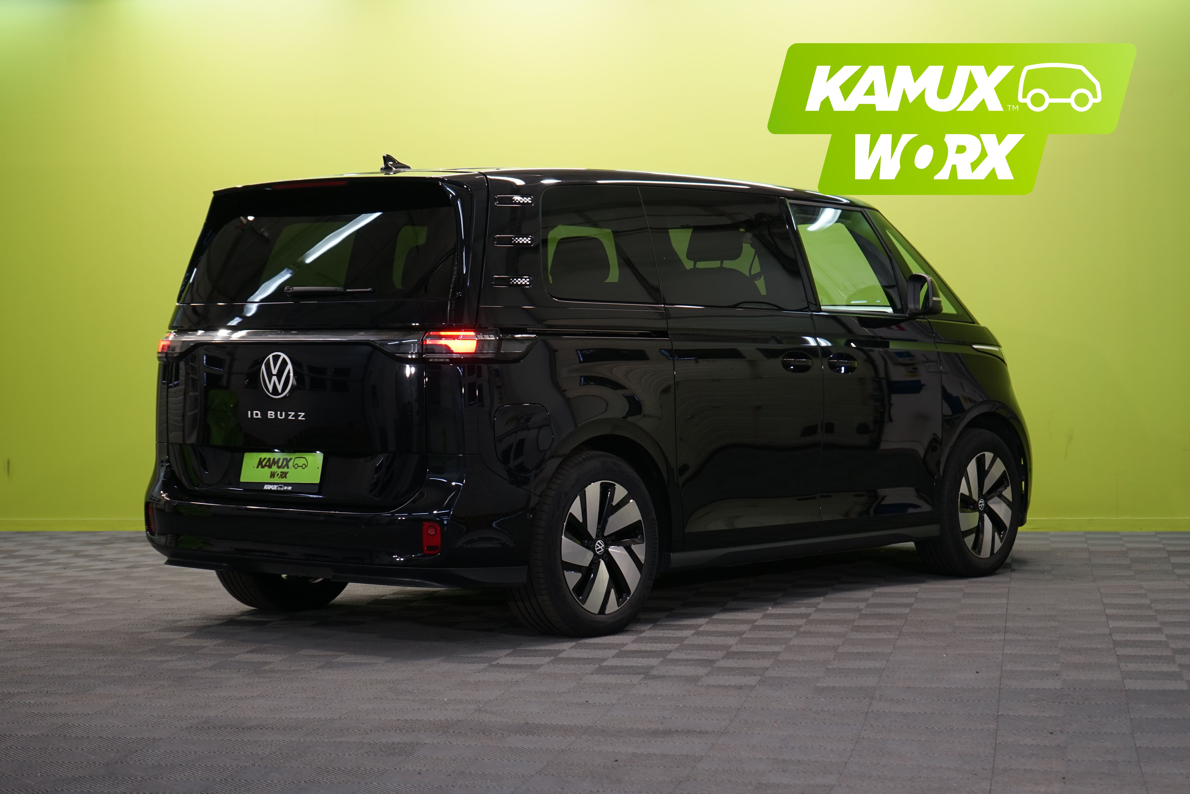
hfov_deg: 30.1
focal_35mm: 67
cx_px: 595
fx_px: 2215
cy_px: 397
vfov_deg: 20.3
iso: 500
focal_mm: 67
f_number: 5.6
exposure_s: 1/40
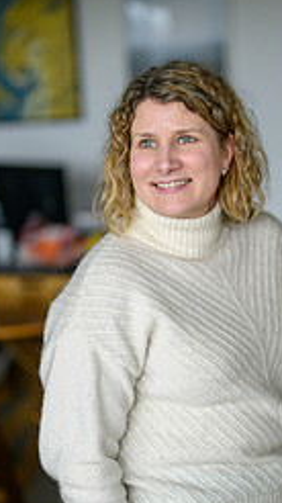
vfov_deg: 22.2
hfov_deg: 12.6
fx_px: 1279
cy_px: 284
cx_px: 182
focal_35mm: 96
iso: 1600
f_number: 1.2
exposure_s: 1/400
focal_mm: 50
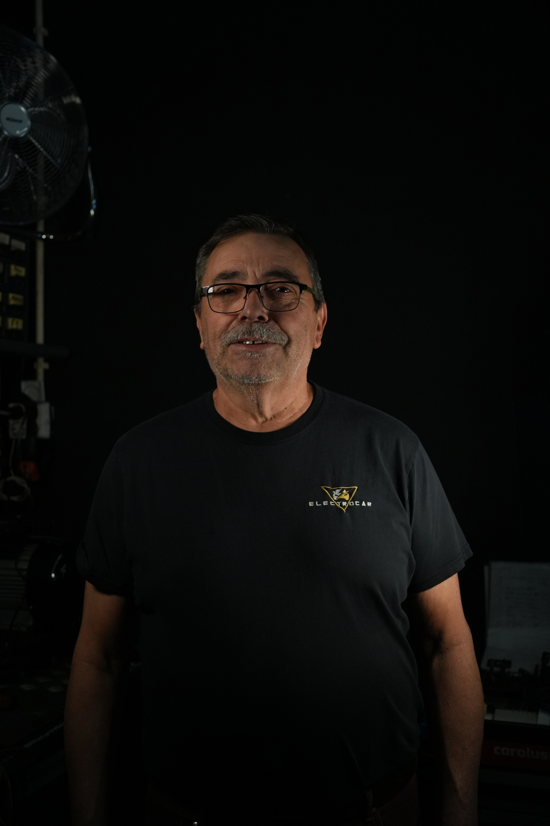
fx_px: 949
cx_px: 275
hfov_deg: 32.3
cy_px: 413
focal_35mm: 41
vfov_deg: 47.0
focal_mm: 27.6
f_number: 2.8
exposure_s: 1/2000
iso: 1250
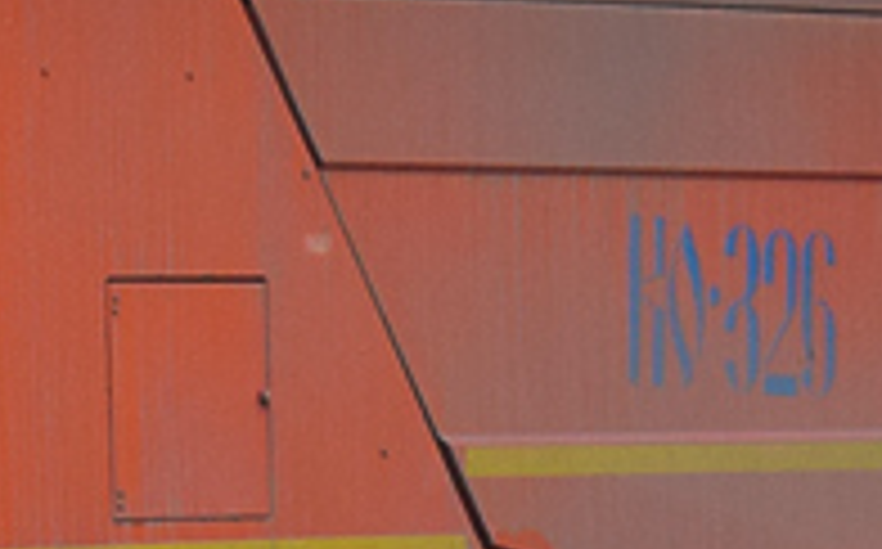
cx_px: -630
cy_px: 234
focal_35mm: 394
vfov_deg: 3.3
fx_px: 9460
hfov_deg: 5.3
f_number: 6.3
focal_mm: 42
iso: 400
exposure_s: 1/1000
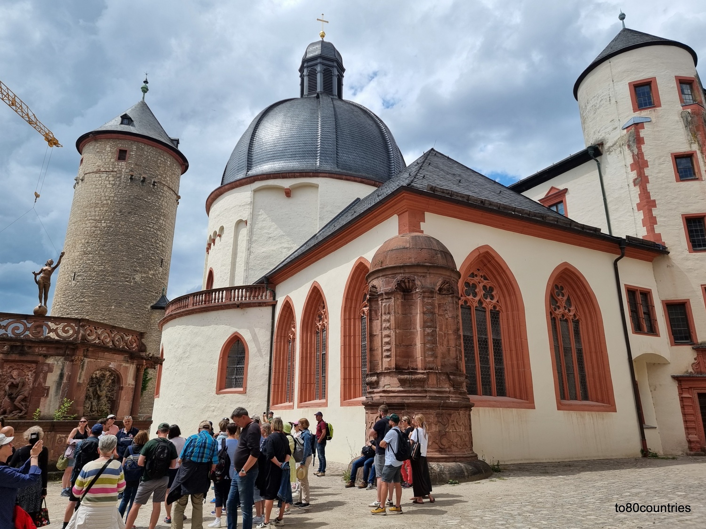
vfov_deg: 56.8
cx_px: 353
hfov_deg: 71.6
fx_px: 489
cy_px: 264
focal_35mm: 24
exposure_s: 1/1124
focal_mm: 6.7
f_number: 1.8
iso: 50
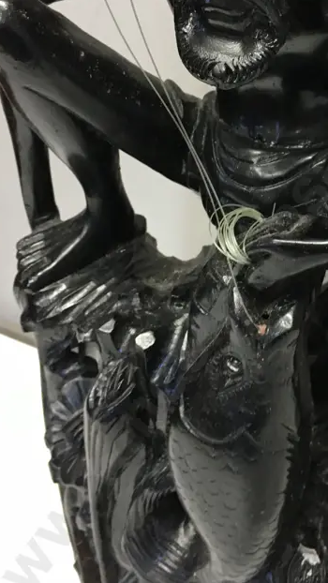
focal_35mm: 52
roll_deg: -0.1
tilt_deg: -28.1
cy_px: 204
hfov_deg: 22.4
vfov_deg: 39.5
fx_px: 804
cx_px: 302
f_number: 2.2
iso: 80
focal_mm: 4.15
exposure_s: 1/17
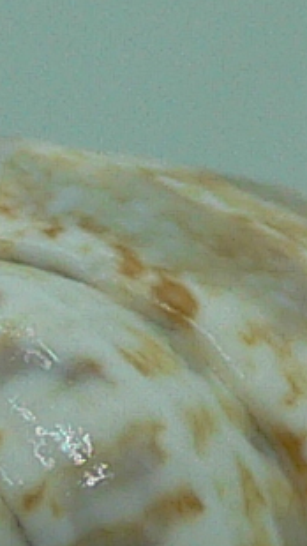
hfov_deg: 4.9
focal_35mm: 249
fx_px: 3601
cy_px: 698
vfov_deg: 8.5
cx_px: 132
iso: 80
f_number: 2.8
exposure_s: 1/80
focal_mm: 4.6
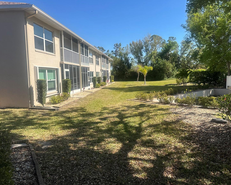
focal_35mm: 26
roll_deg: +1.2
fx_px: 178
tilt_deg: -3.8
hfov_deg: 66.0
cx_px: 122
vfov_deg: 54.9
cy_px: 93
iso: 80
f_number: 1.78
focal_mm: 6.86
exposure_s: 1/3356
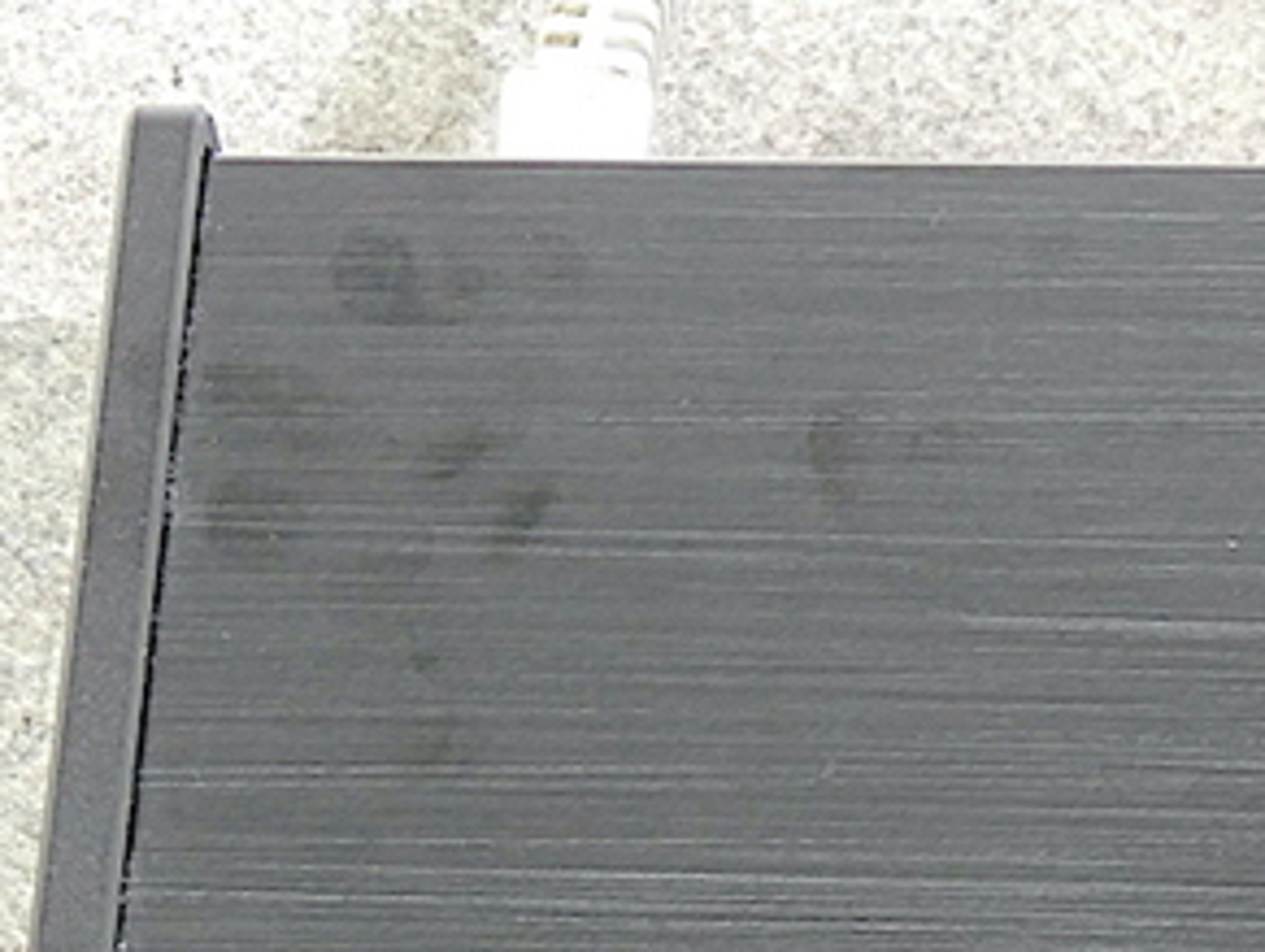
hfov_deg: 9.7
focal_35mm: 201
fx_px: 7354
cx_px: 1617
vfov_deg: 7.3
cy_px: 1343
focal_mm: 10.9
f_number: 4.3
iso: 200
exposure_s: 1/1.6
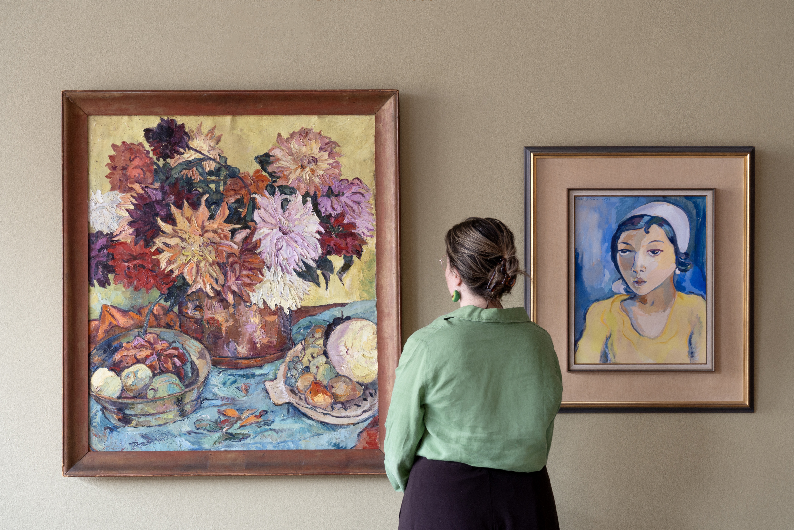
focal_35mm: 70
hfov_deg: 28.8
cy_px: 265
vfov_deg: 19.5
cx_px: 397
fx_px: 1544
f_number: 11
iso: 200
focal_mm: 70
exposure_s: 1.3
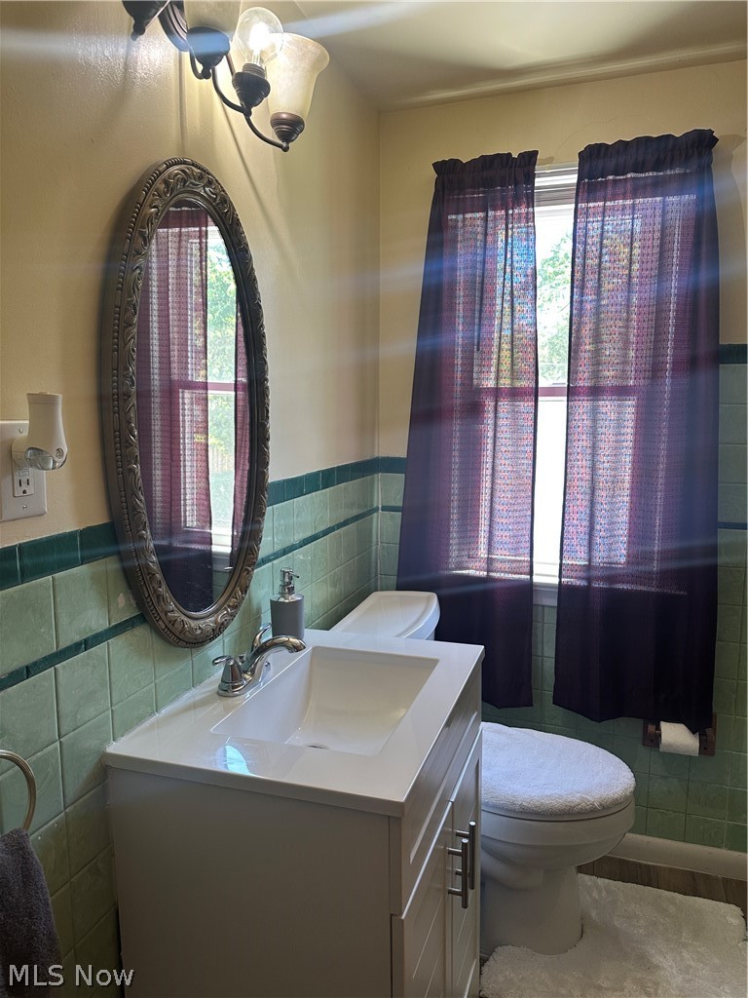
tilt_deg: -7.9
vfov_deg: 71.6
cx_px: 374
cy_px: 499
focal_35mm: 24
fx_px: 691
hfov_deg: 56.8
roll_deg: -0.2
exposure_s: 1/60
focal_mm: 6.86
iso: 125
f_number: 1.78
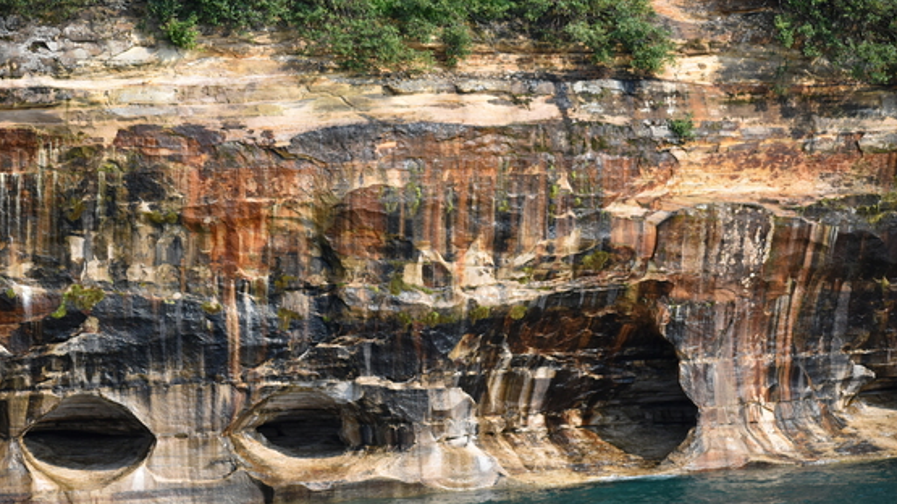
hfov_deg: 16.5
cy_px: 271
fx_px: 3092
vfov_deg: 9.3
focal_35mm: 130
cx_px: 446
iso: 400
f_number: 5.6
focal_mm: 82
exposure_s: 1/1250
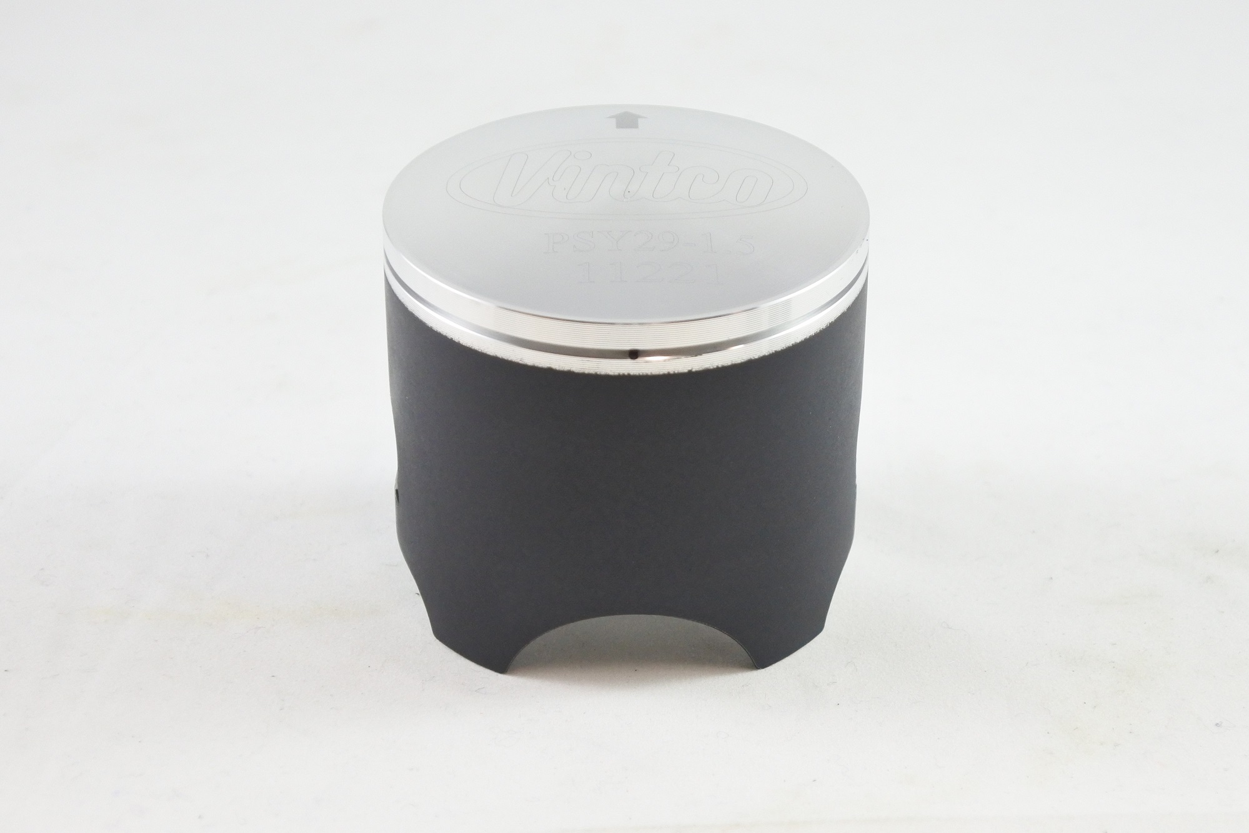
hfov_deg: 35.6
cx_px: 624
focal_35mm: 56
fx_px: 1943
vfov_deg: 24.2
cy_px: 416
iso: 800
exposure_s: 1/125
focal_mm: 21
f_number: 4.8
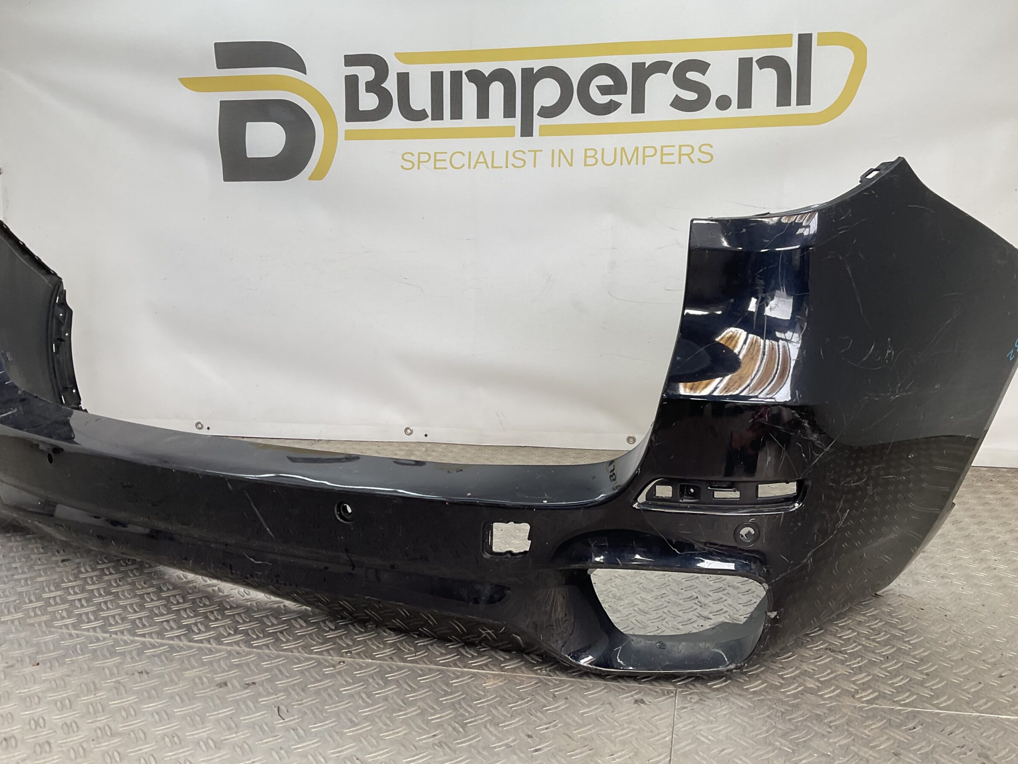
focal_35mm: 31
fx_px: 912
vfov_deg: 45.4
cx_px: 542
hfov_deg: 58.3
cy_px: 363
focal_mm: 3
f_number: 1.8
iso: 16
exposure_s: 1/167
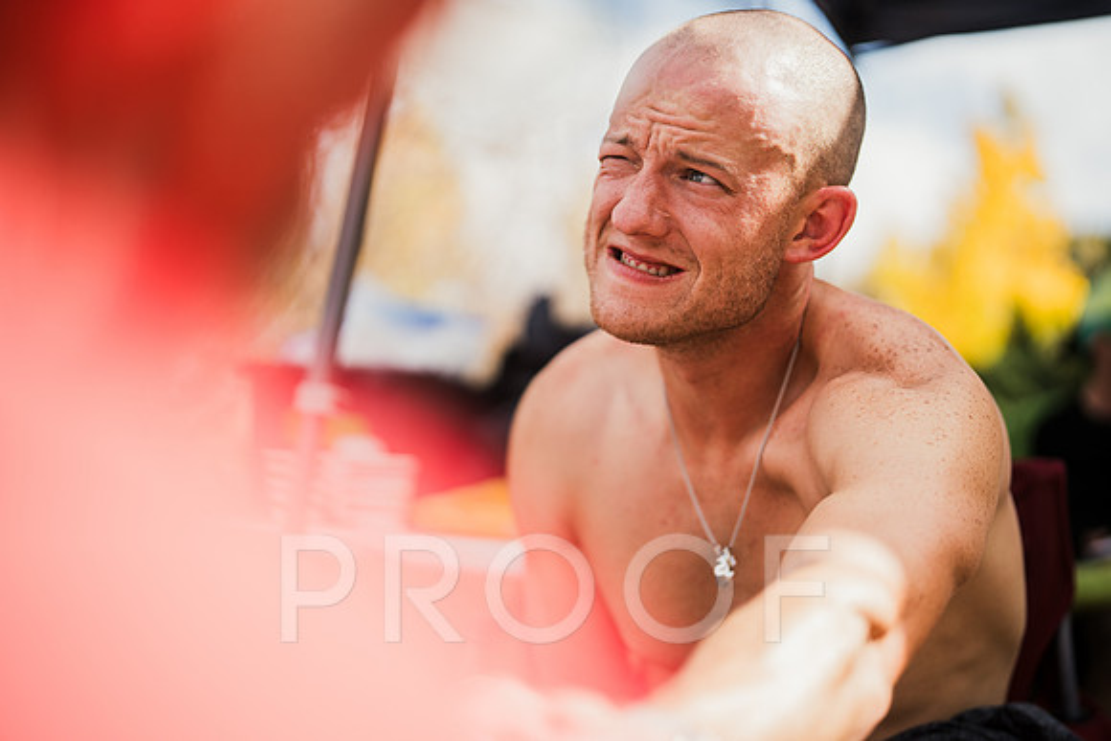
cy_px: 370
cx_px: 556
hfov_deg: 39.6
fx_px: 1543
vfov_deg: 27.0
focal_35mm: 50
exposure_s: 1/2500
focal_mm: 50
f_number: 1.4
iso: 100
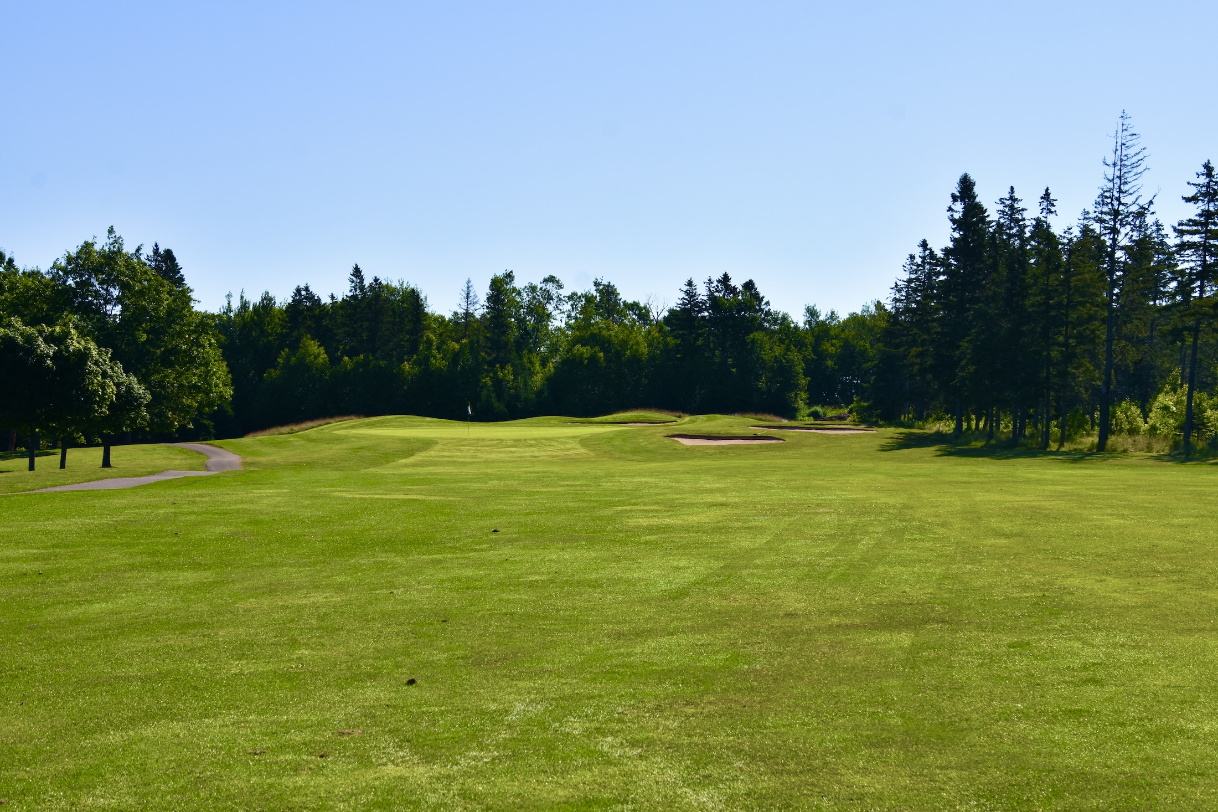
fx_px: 1776
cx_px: 609
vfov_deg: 25.7
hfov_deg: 37.9
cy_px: 406
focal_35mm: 52
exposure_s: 1/500
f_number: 8
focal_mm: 35
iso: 110
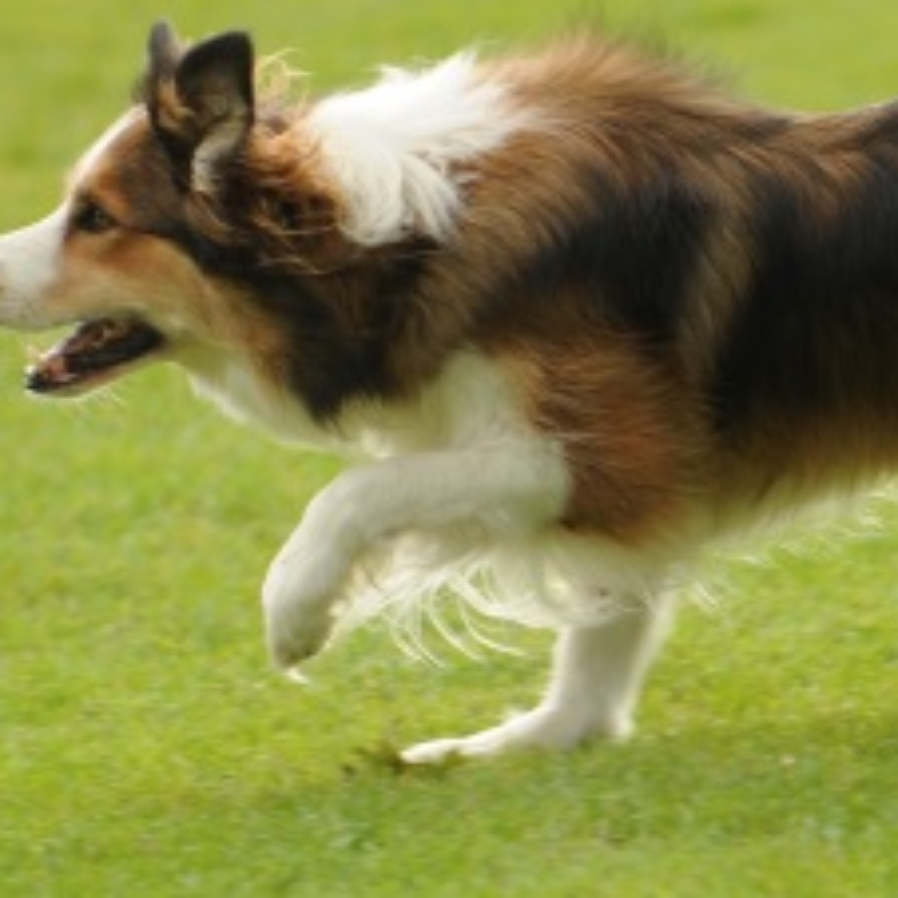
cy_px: 348
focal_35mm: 901
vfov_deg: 1.9
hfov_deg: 1.9
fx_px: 26444
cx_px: 795
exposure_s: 1/800
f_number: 2.8
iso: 250
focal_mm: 200
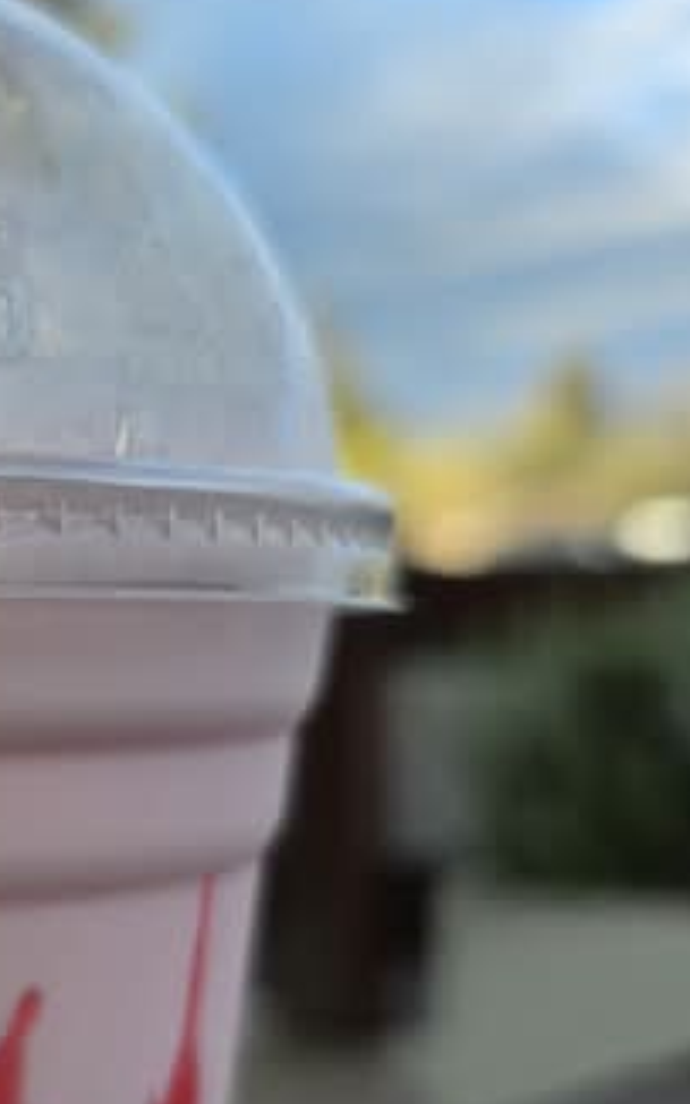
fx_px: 1656
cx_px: -201
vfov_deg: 35.8
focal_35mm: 55
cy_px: 868
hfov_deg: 21.4
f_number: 1.7
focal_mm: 6.3
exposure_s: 1/1433
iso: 80
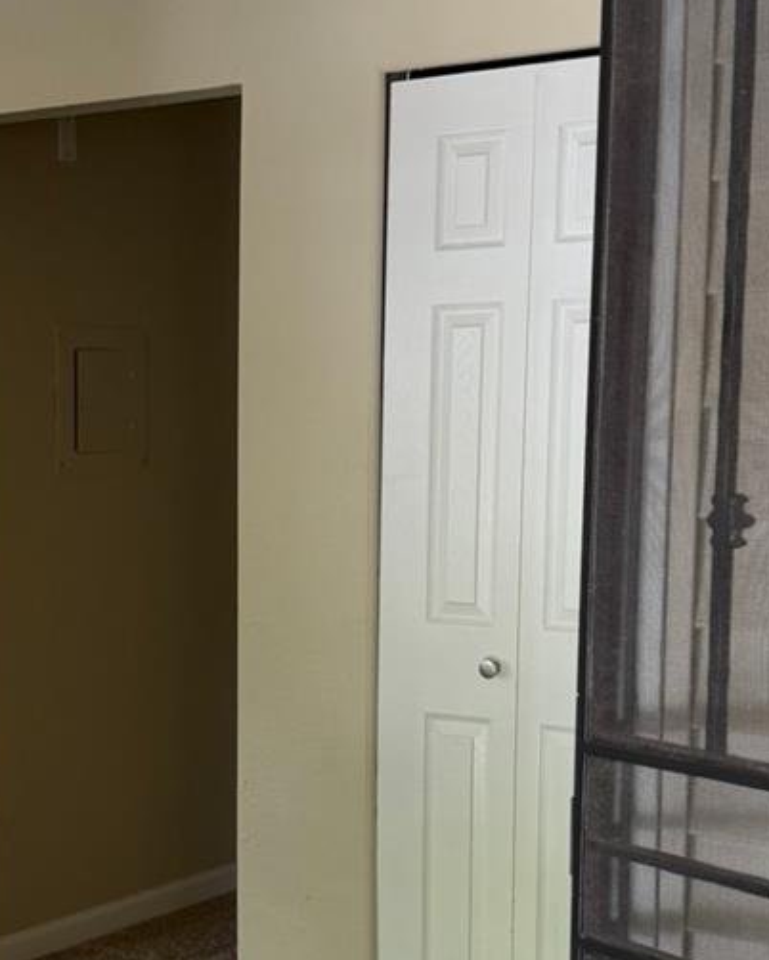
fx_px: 1990
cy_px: 669
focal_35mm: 70
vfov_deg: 26.9
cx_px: 112
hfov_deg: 21.5
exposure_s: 1/121
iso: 200
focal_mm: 6.76
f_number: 1.78
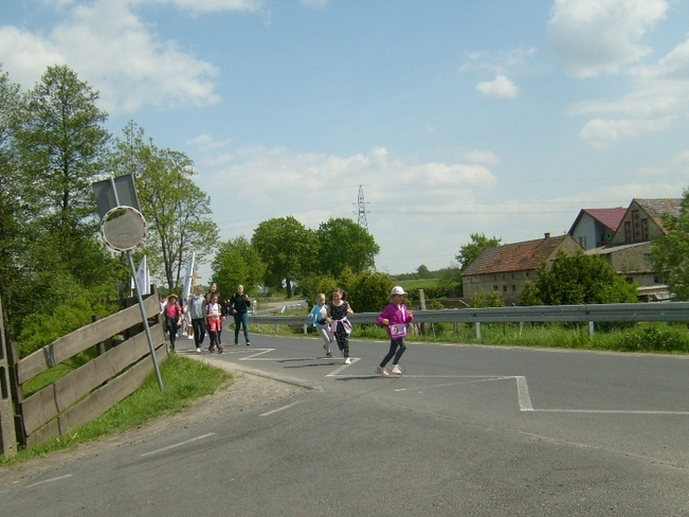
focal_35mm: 43
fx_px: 856
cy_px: 316
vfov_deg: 33.5
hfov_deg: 43.8
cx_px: 298
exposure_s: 1/500
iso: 80
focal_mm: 5.8
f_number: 7.1
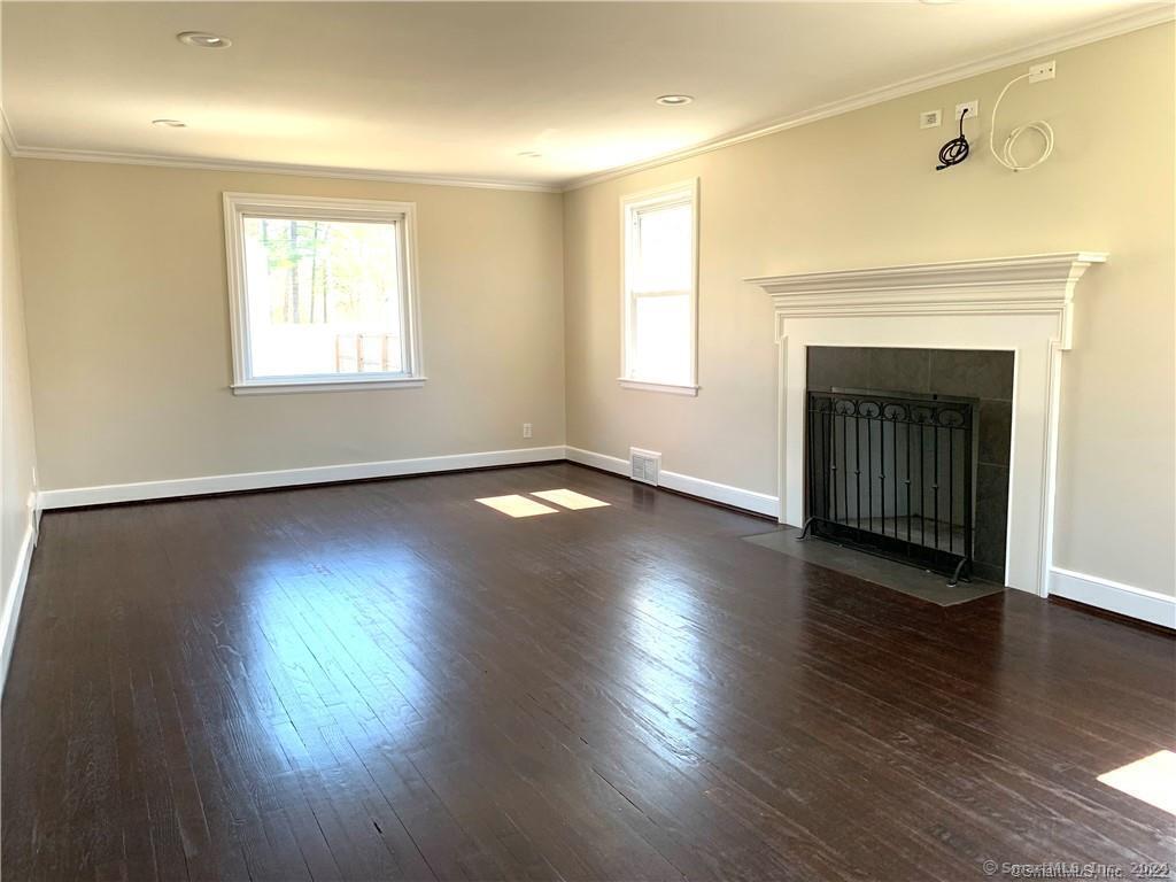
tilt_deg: -7.1
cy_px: 441
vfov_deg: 53.1
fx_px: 883
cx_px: 588
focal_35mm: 26
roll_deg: +0.8
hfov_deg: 67.3
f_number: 1.8
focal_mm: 4.25
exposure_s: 1/121
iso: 64
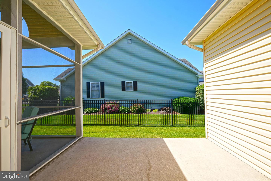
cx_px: 136
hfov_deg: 100.4
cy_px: 90
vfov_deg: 77.3
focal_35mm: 15
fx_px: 113
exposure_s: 1/200
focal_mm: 10
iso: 100
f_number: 7.1
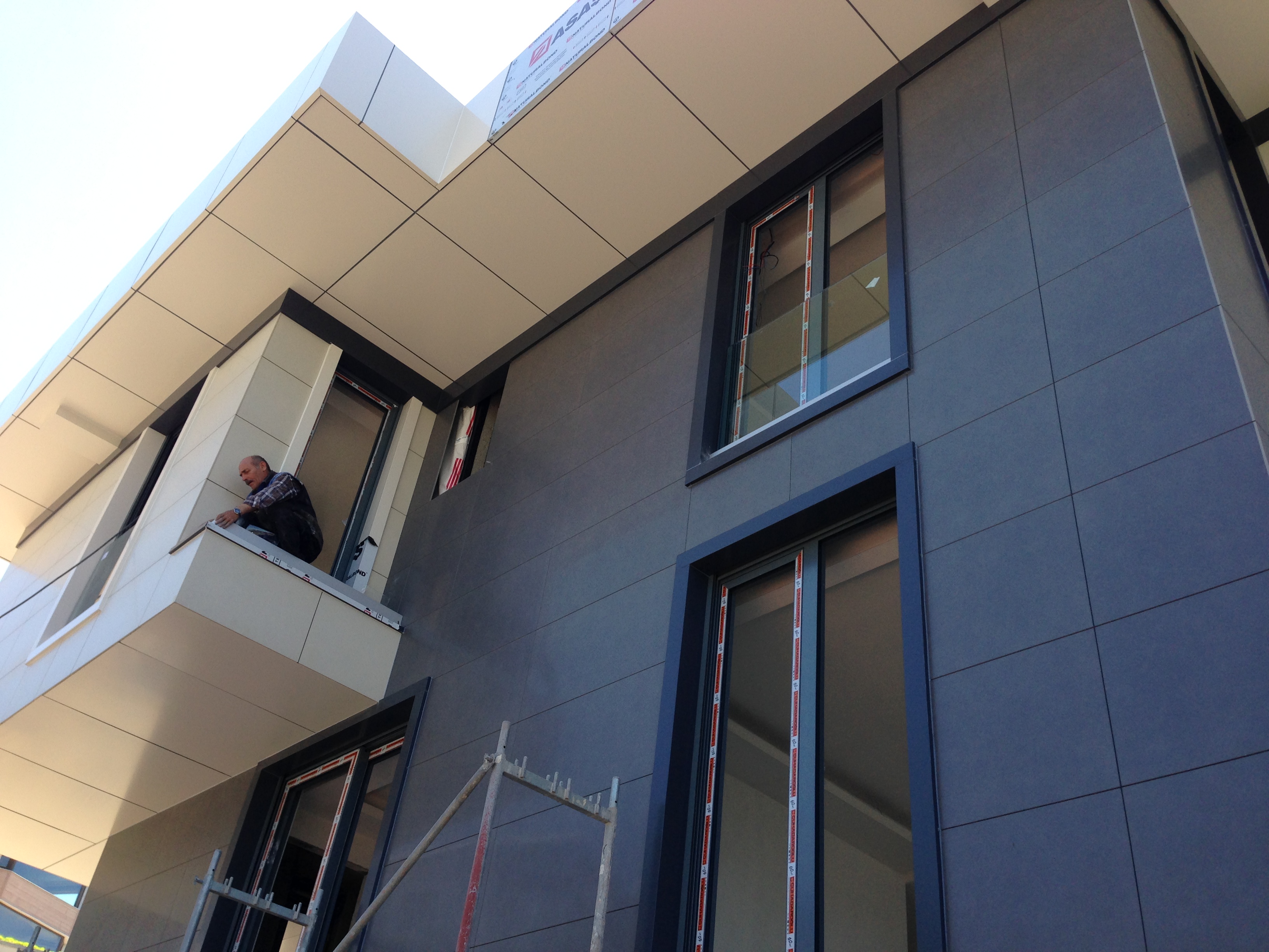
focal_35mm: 33
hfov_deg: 55.4
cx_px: 634
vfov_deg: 42.9
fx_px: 1210
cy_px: 476
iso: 50
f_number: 2.4
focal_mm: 4.12
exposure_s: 1/463
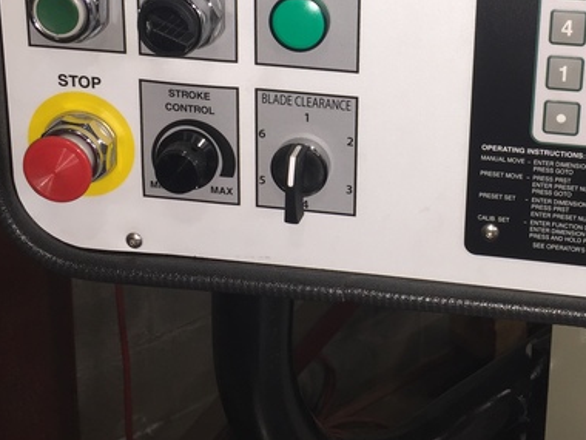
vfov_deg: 23.3
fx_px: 1033
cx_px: 402
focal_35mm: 61
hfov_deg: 31.4
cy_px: 28
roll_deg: -1.9
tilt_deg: -16.2
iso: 40
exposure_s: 1/30
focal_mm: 4.15
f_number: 2.2
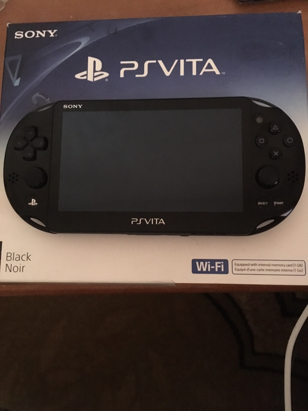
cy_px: 206
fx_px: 344
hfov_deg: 48.2
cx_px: 154
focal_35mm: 29
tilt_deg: -81.0
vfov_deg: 61.7
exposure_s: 1/17
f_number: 2.2
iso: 1600
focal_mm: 4.15
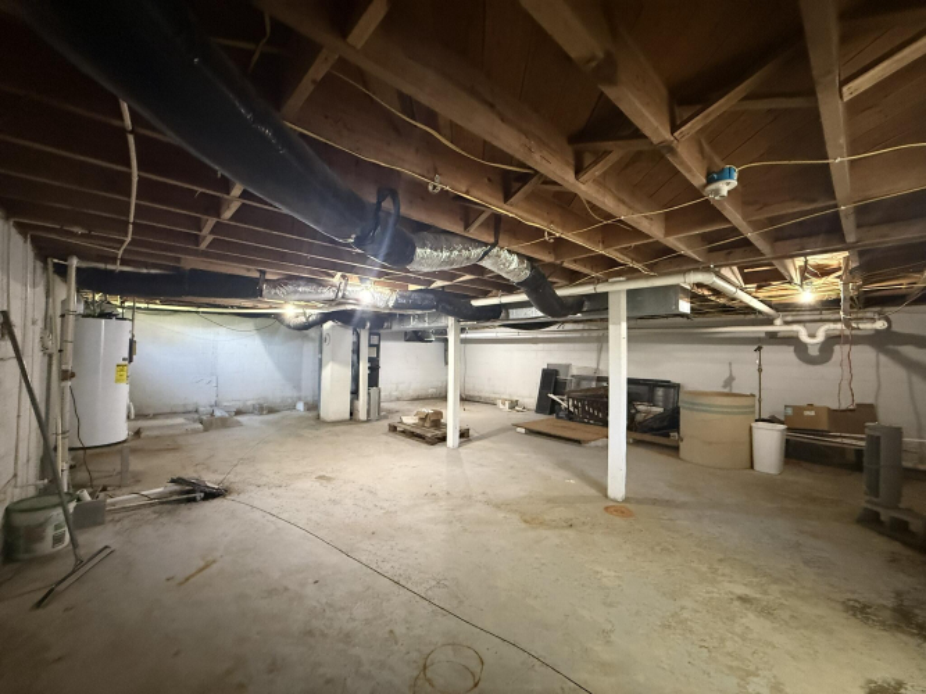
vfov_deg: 85.7
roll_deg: -1.1
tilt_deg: +1.6
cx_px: 463
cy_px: 347
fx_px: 374
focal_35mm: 14
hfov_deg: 102.1
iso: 800
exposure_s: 1/60
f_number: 2.2
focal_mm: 2.22
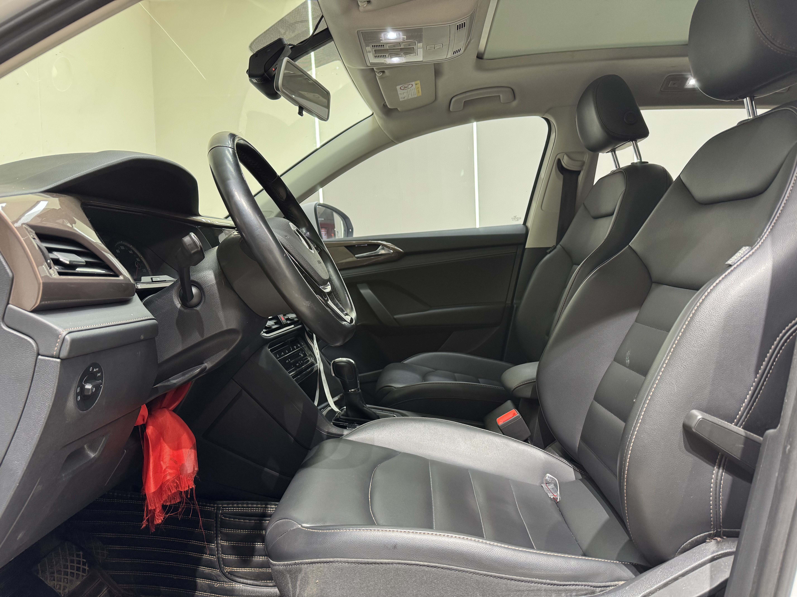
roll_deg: +1.5
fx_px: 553
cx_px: 398
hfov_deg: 71.6
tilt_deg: -3.9
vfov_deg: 56.8
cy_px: 298
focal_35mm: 24
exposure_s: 1/70
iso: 200
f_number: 1.78
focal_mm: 6.76
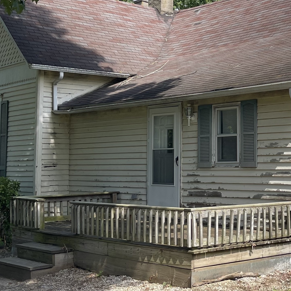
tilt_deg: +4.9
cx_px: 275
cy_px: 98
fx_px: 590
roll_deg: +0.9
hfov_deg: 26.6
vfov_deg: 27.6
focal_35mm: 62
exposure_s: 1/1038
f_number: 1.6
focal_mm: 5.1
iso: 32
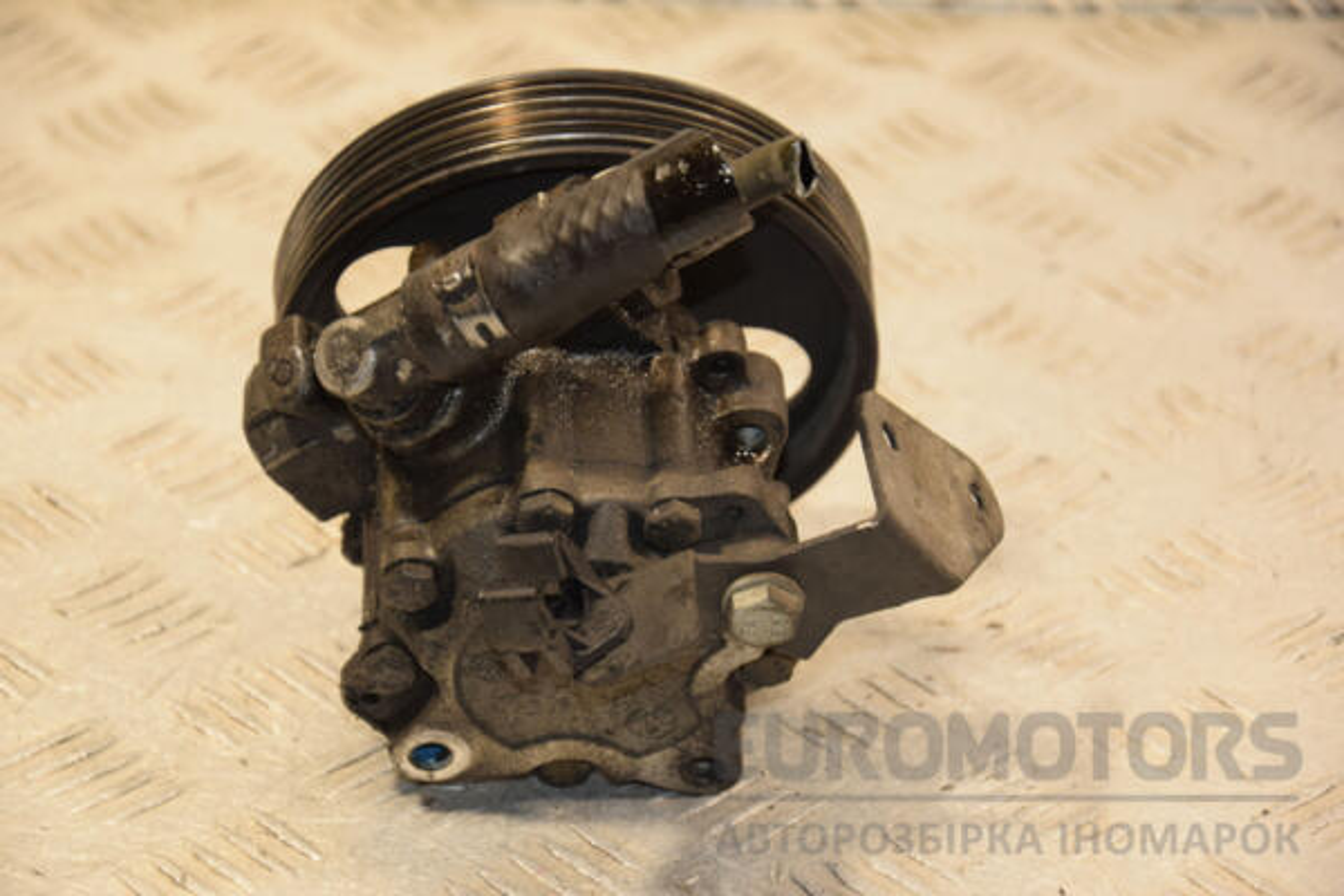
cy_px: 448
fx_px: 5488
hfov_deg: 14.0
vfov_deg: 9.3
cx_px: 672
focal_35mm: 147
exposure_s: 1/100
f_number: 5.6
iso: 800
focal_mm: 98
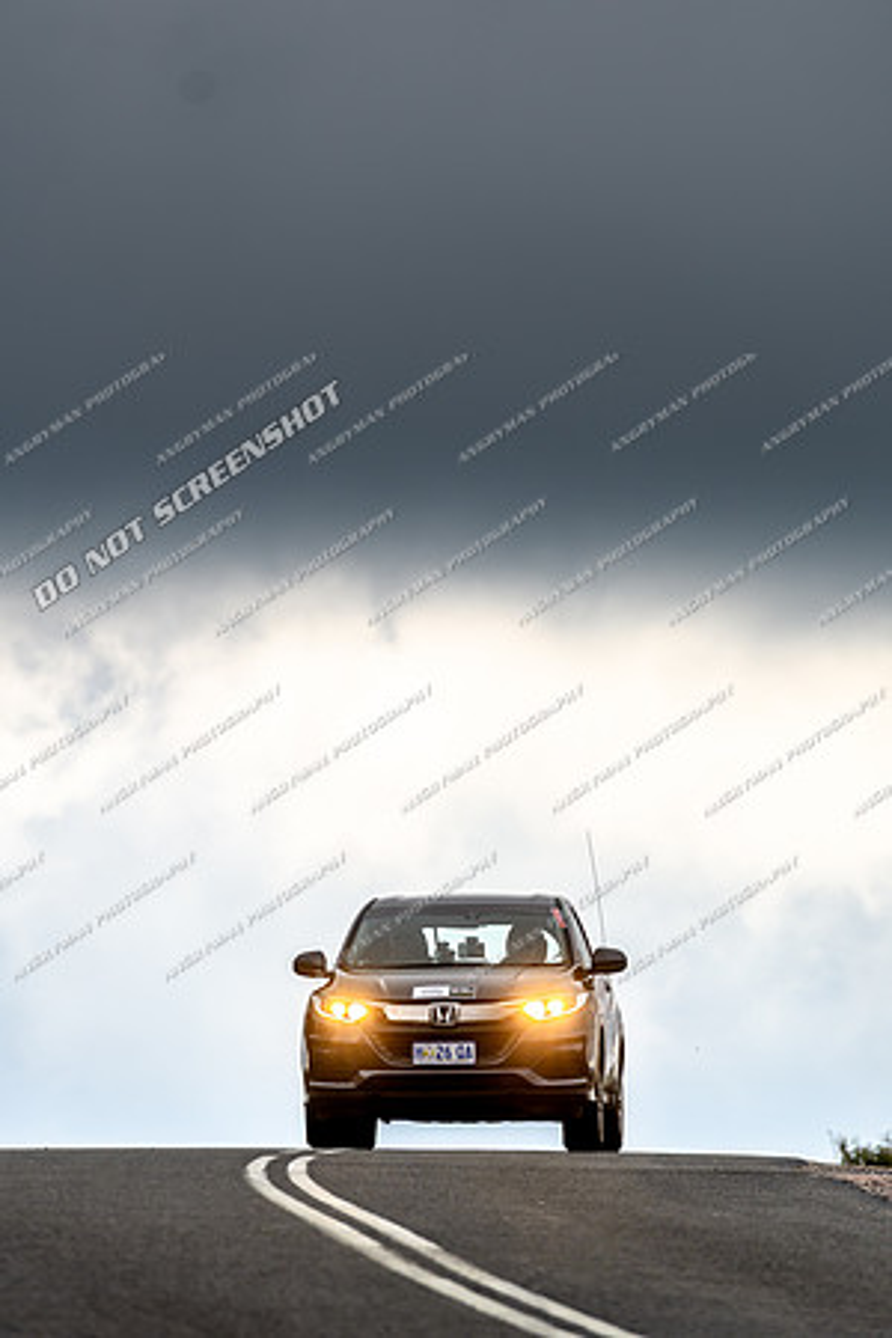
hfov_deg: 4.6
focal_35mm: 300
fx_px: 11149
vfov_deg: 6.9
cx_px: 446
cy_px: 669
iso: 200
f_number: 4
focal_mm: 200
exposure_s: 1/1600
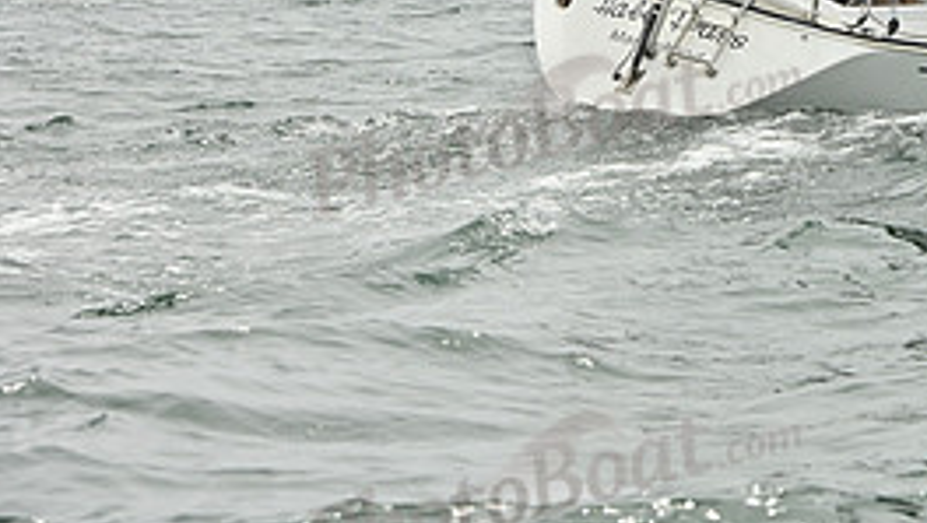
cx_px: 987
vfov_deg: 4.5
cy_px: -104
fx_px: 6568
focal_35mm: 267
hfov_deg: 8.0
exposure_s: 1/2000
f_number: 8
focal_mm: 116
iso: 320
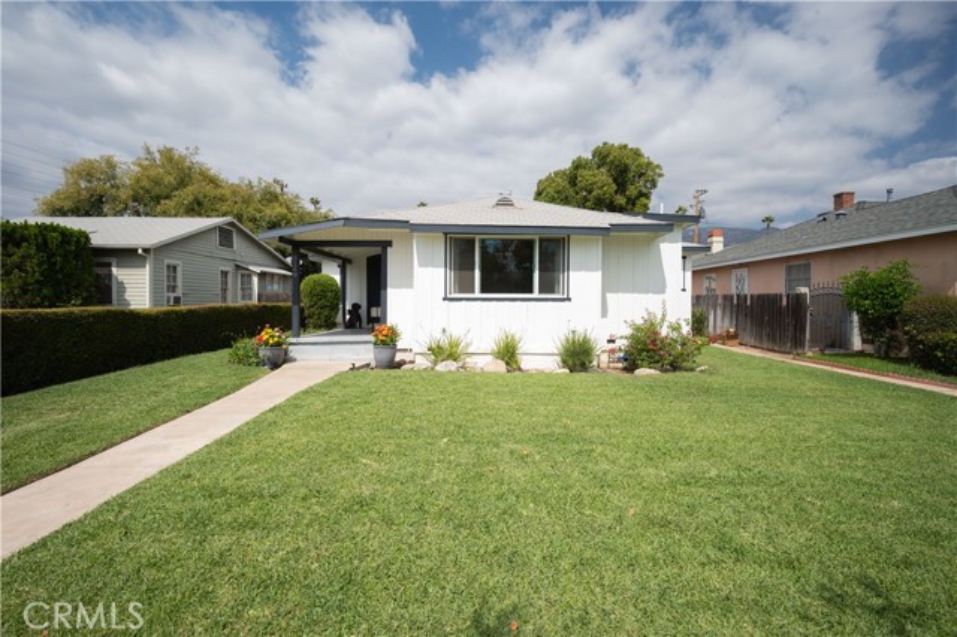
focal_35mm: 16
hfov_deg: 96.8
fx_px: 425
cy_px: 318
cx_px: 478
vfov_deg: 73.7
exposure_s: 1/80
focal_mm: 16
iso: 200
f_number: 11
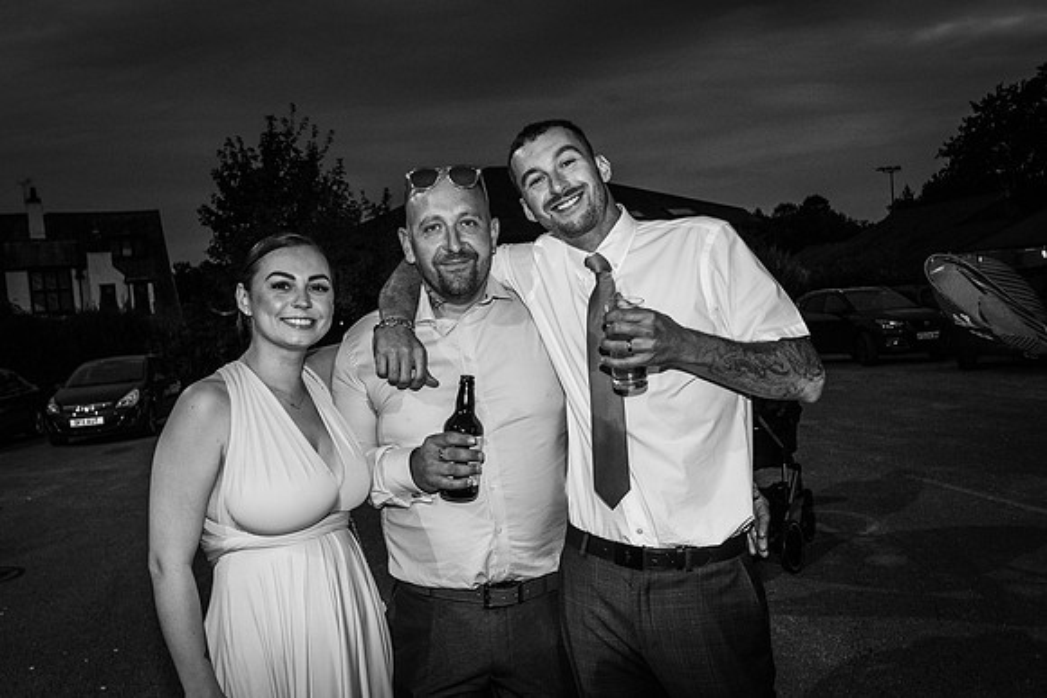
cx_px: 524
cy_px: 349
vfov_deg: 43.6
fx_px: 873
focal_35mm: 30
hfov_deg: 61.9
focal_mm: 20
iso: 640
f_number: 5
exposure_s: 1/40
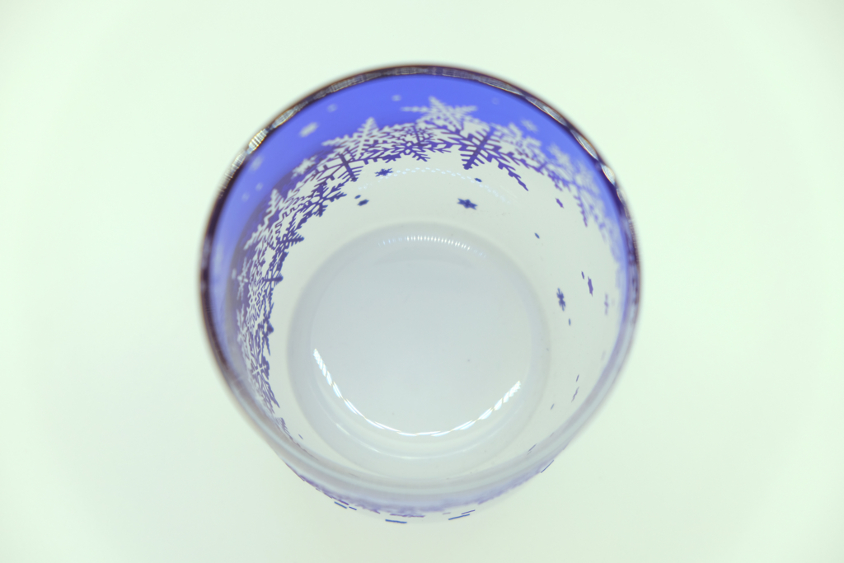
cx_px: 422
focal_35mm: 83
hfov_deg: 24.5
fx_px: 1946
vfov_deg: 16.5
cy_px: 282
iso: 250
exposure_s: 1/60
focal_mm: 55
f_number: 4
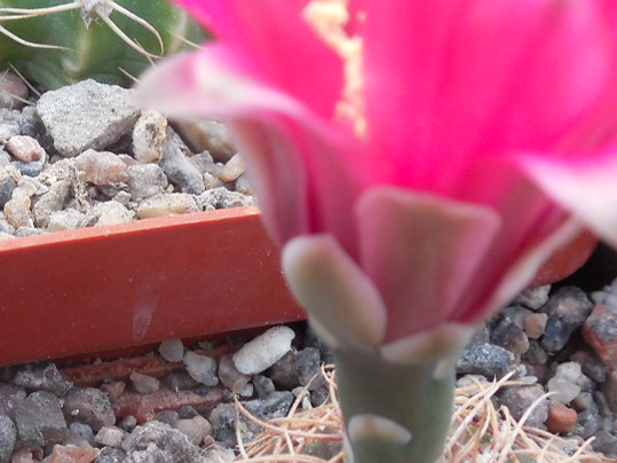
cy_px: 236
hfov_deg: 21.0
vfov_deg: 16.1
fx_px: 1639
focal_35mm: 92
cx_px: 101
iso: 125
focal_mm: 5.6
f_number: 3.6
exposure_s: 1/50
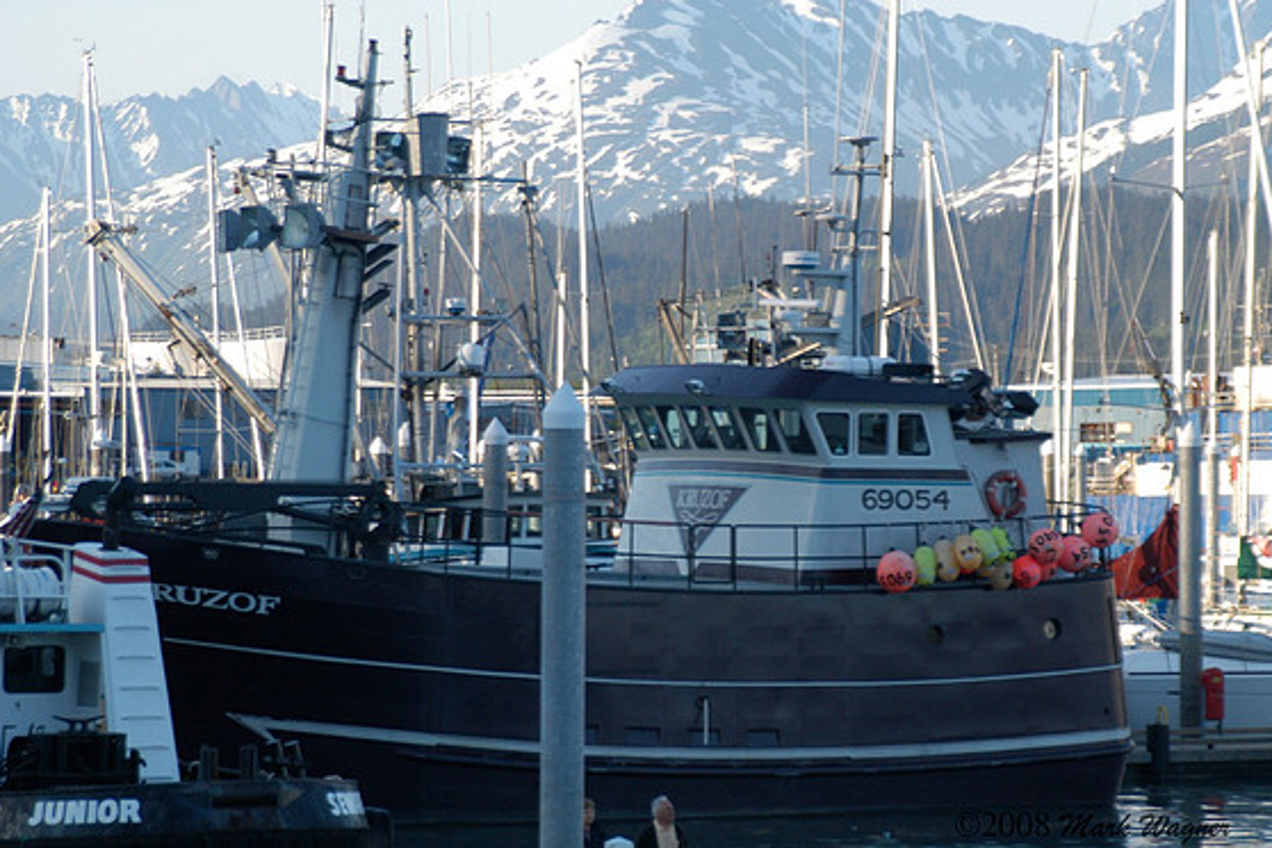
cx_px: 647
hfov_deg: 11.0
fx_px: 6607
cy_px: 421
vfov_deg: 7.3
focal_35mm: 187
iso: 400
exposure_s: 1/640
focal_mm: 120
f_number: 6.3
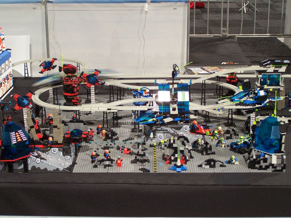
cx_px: 146
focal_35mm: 67
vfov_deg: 21.9
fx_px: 563
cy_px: 109
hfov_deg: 29.0
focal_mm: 11.1
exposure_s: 1/2
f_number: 3.2
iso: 80
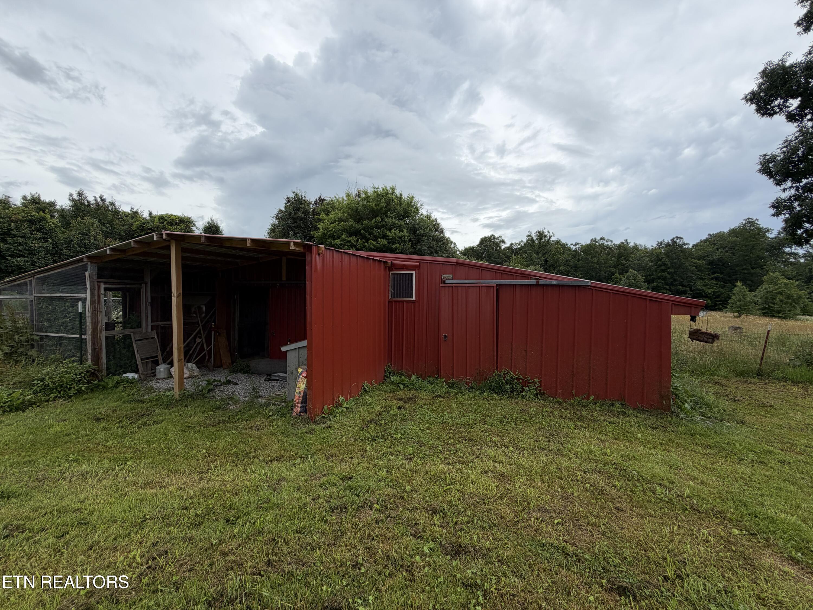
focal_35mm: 14
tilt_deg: +1.7
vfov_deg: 85.7
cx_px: 406
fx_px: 329
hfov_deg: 102.1
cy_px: 305
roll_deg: -1.5
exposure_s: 1/1017
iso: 20
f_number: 2.2
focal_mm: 2.22
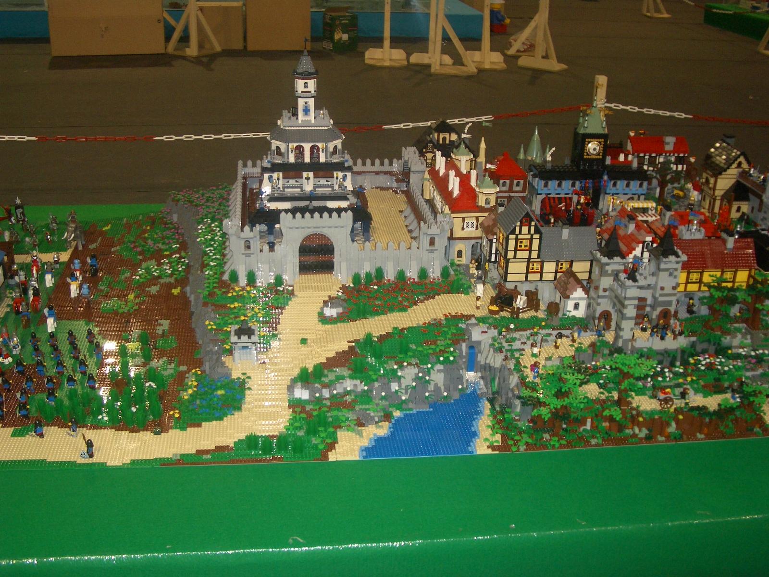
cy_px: 288
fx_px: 911
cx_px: 384
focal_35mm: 41
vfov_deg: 35.1
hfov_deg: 45.8
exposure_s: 1/60
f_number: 2.8
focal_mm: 6.8
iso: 100
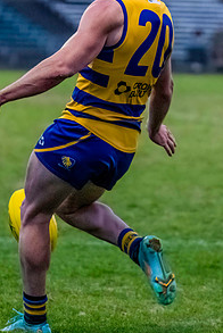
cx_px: 103
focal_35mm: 436
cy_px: 143
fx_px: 4041
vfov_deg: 4.7
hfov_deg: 3.2
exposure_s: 1/1600
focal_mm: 170
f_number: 4
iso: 10000
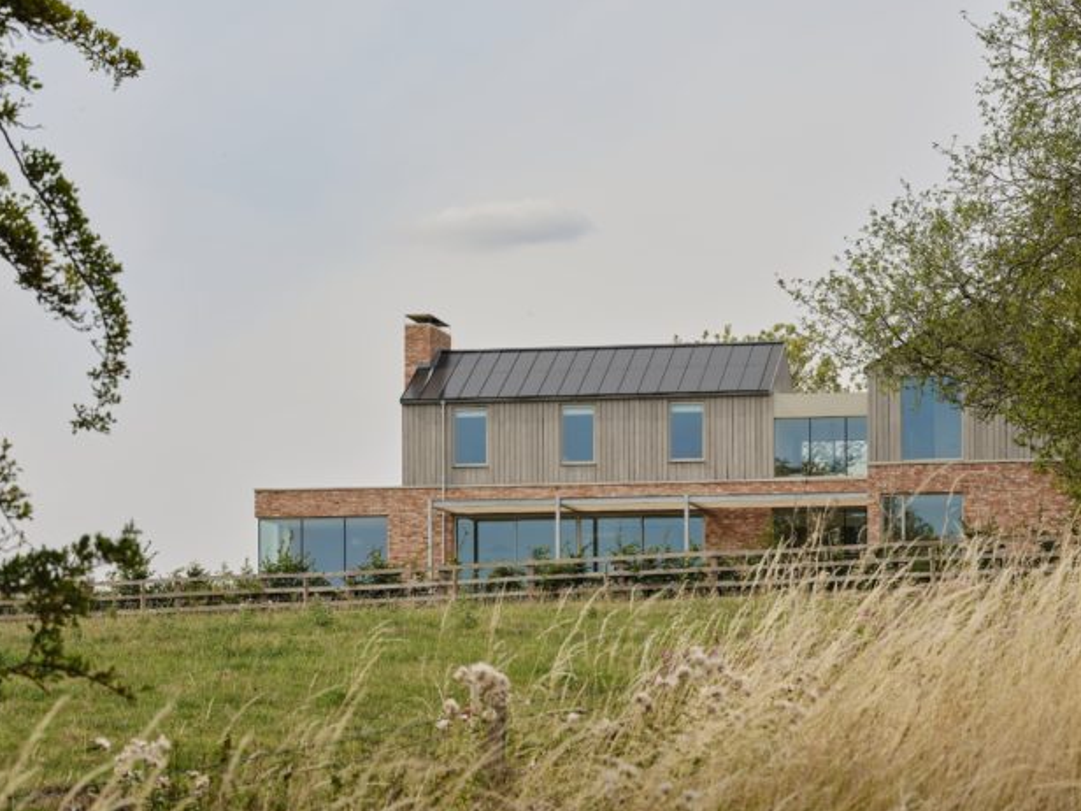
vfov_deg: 16.2
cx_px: 662
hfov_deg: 21.5
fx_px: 2842
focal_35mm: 91
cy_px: 460
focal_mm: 91.9
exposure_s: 1/250
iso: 200
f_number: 9
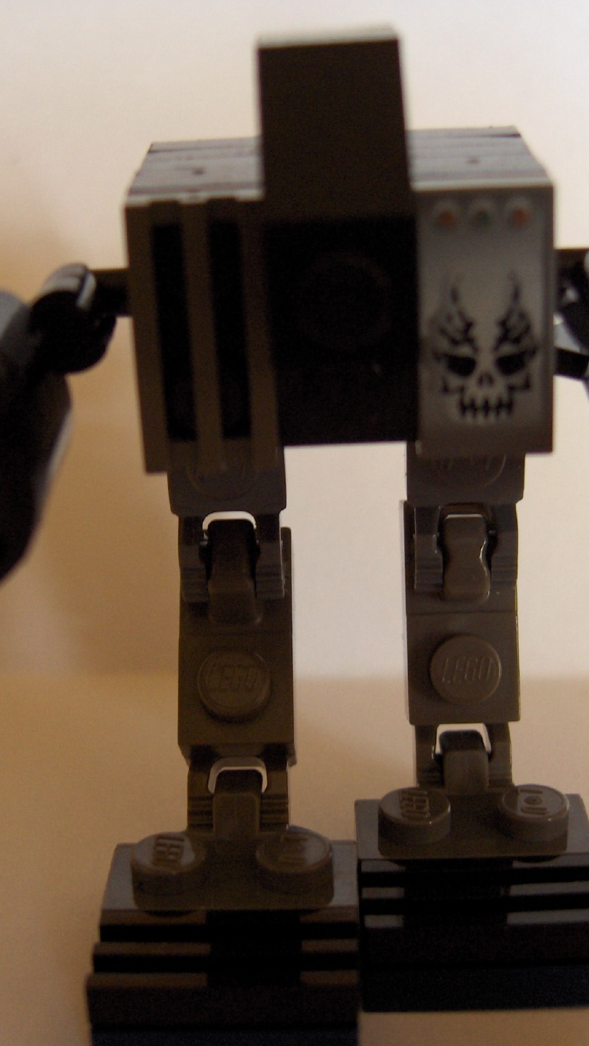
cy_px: 542
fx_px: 1638
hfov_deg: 20.4
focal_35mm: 59
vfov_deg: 35.4
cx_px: 304
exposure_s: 1/18.5
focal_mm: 8
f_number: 2.8
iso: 200
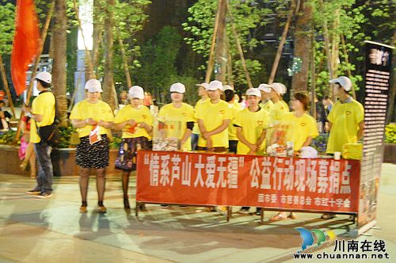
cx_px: 198
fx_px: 626
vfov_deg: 23.7
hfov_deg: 35.1
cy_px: 132
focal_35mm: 57
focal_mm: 38
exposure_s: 1/2.5
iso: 1600
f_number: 4.8
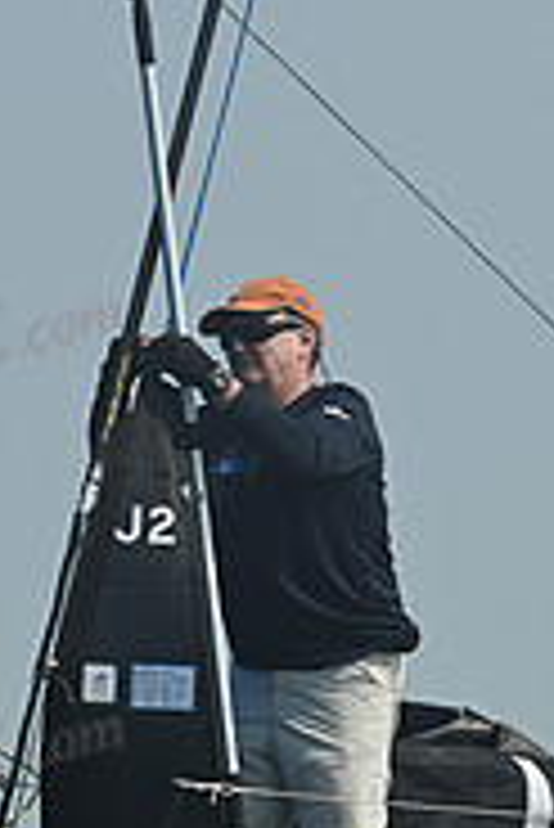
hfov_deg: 2.7
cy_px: 968
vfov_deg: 4.1
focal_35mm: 503
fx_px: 11588
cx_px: 358
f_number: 9
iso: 320
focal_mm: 160
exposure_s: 1/1250
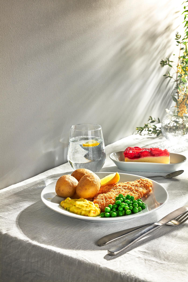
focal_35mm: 54
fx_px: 423
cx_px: 94
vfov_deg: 36.9
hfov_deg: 25.1
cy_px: 141
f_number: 11
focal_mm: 54
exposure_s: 1/200
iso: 200
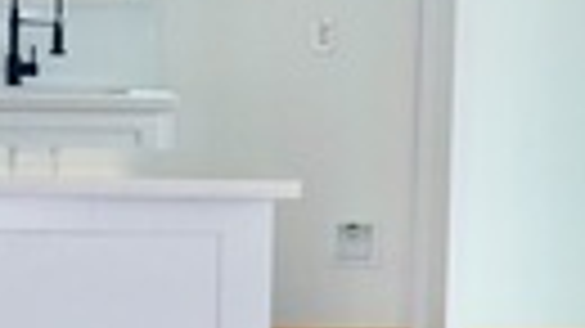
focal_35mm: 169
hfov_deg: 12.7
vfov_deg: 7.2
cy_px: 265
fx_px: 2620
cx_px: 281
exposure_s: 1/160
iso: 1000
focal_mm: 28
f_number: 4
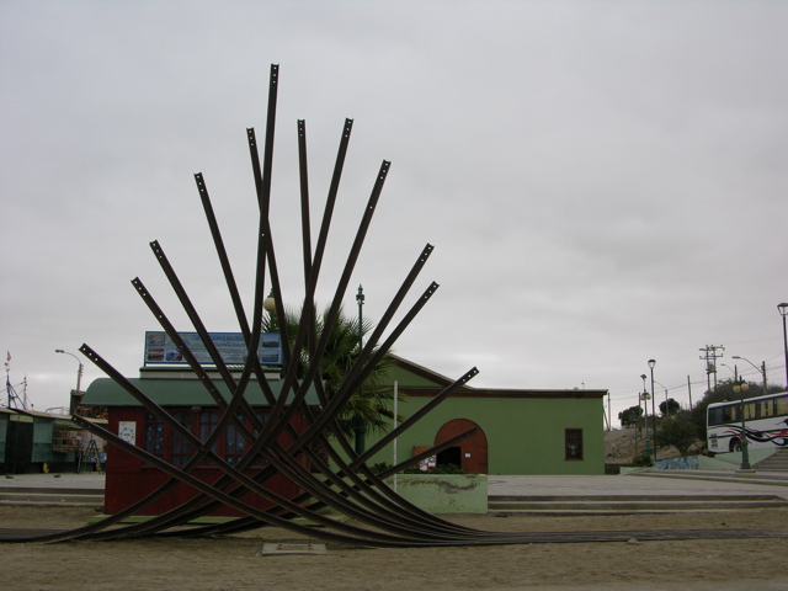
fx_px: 888
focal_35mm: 39
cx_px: 394
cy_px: 296
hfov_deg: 47.9
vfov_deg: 36.8
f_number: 5.7
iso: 50
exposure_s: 1/206
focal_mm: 10
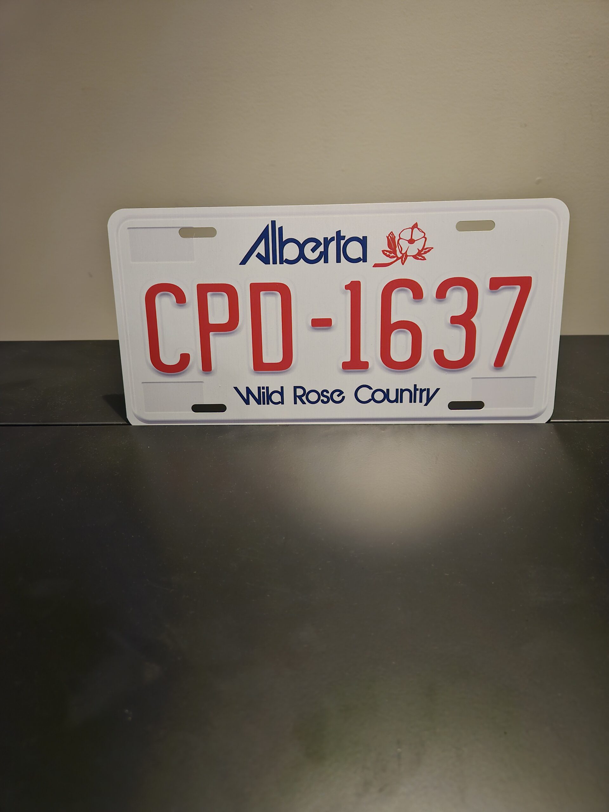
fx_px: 540
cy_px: 406
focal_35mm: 23
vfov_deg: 73.9
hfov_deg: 58.9
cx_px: 304
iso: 250
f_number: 1.8
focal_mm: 5.4
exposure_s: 1/15
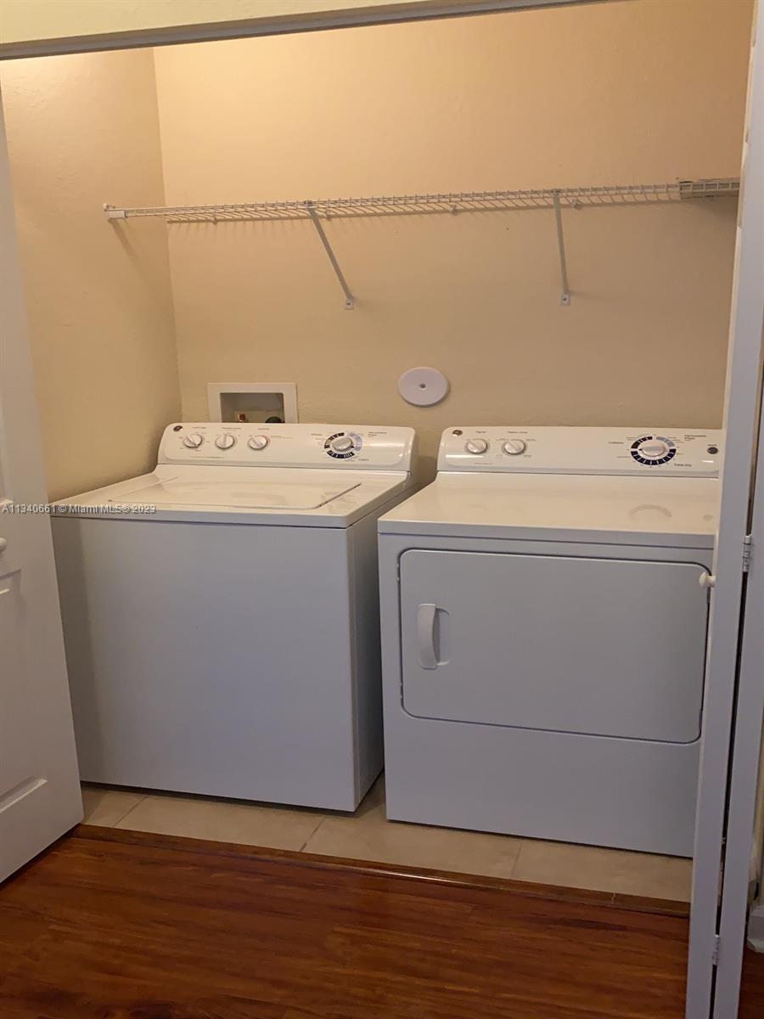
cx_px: 382
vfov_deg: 60.0
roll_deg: +1.4
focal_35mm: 30
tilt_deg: -13.9
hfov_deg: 46.8
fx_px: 883
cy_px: 510
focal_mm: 4.25
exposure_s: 1/40
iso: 200
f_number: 1.8
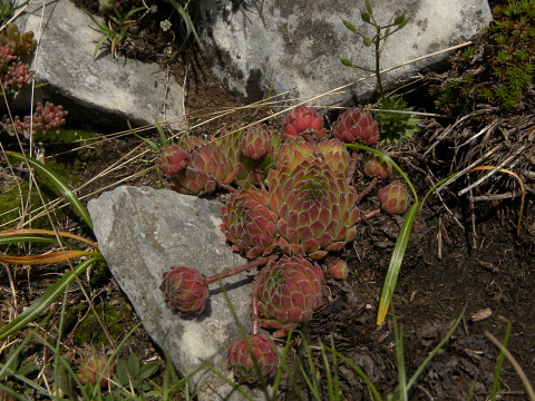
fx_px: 634
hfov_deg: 45.8
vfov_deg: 35.1
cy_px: 200
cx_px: 268
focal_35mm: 41
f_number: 5
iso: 64
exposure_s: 1/500
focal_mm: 7.3
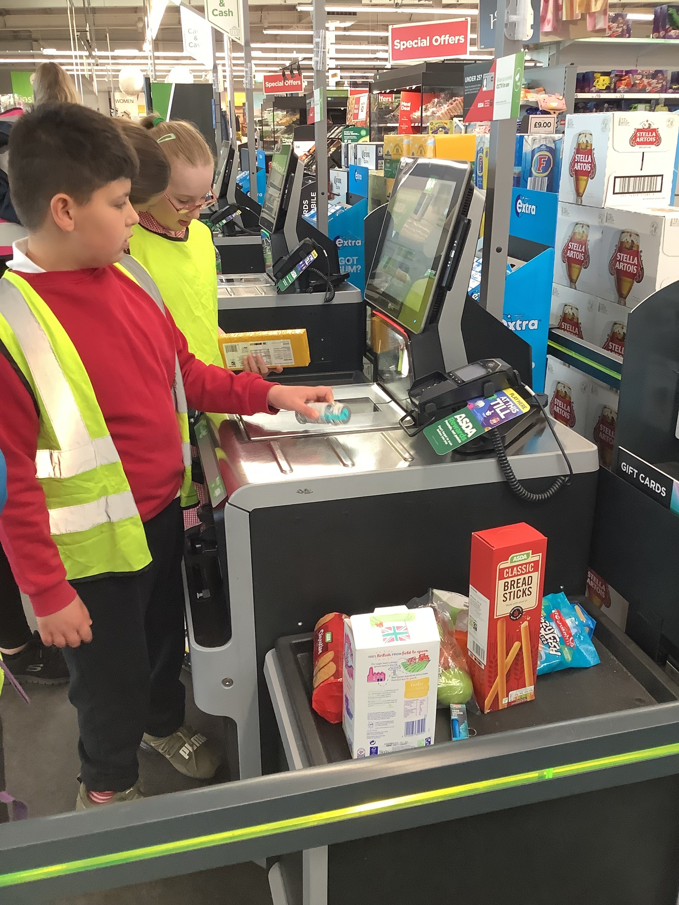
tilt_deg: -21.1
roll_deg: +1.4
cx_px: 340
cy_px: 452
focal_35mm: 31
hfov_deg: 45.4
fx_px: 811
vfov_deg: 58.4
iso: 200
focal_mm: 3.3
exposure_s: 1/60
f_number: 2.4
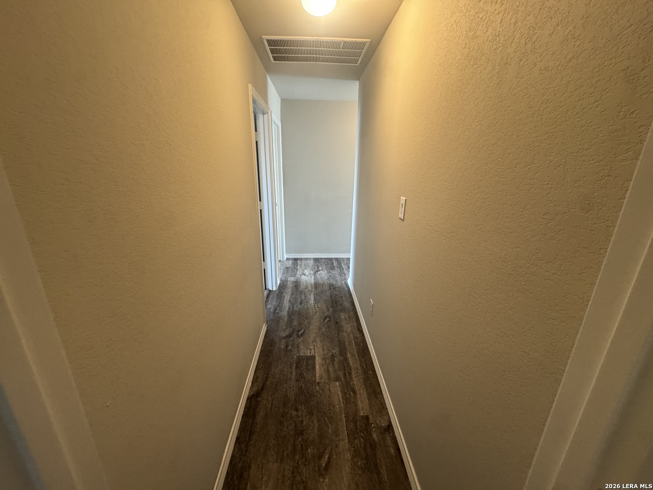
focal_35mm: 14
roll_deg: -1.8
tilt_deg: -16.3
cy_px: 245
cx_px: 326
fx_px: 264
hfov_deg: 102.1
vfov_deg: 85.7
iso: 320
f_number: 2.2
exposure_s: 1/60
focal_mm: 2.22
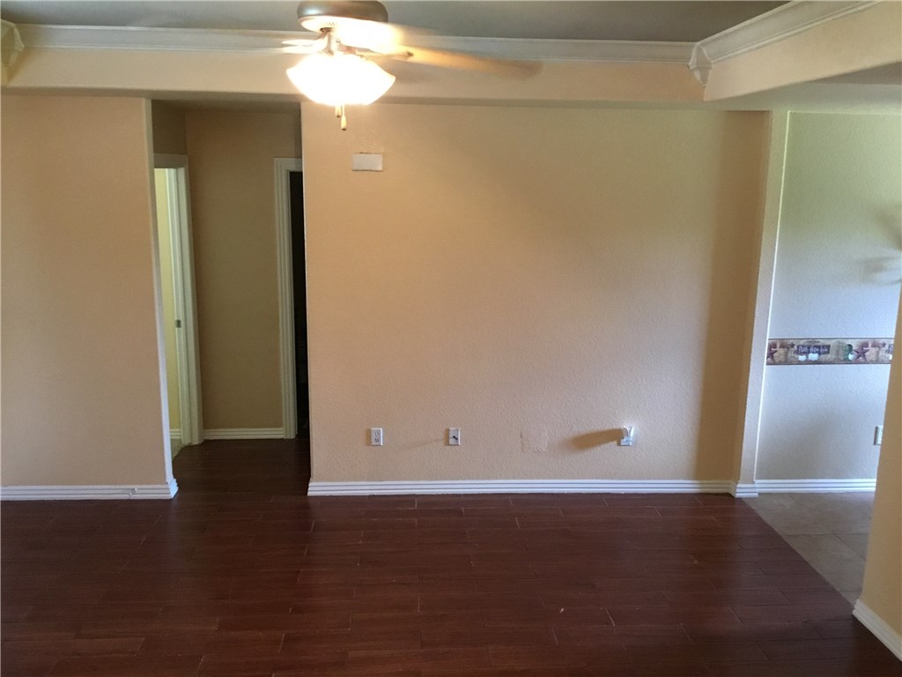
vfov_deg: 45.4
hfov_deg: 58.4
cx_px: 451
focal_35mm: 31
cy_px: 338
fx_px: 808
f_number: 2.4
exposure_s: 1/15
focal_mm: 3.3
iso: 200
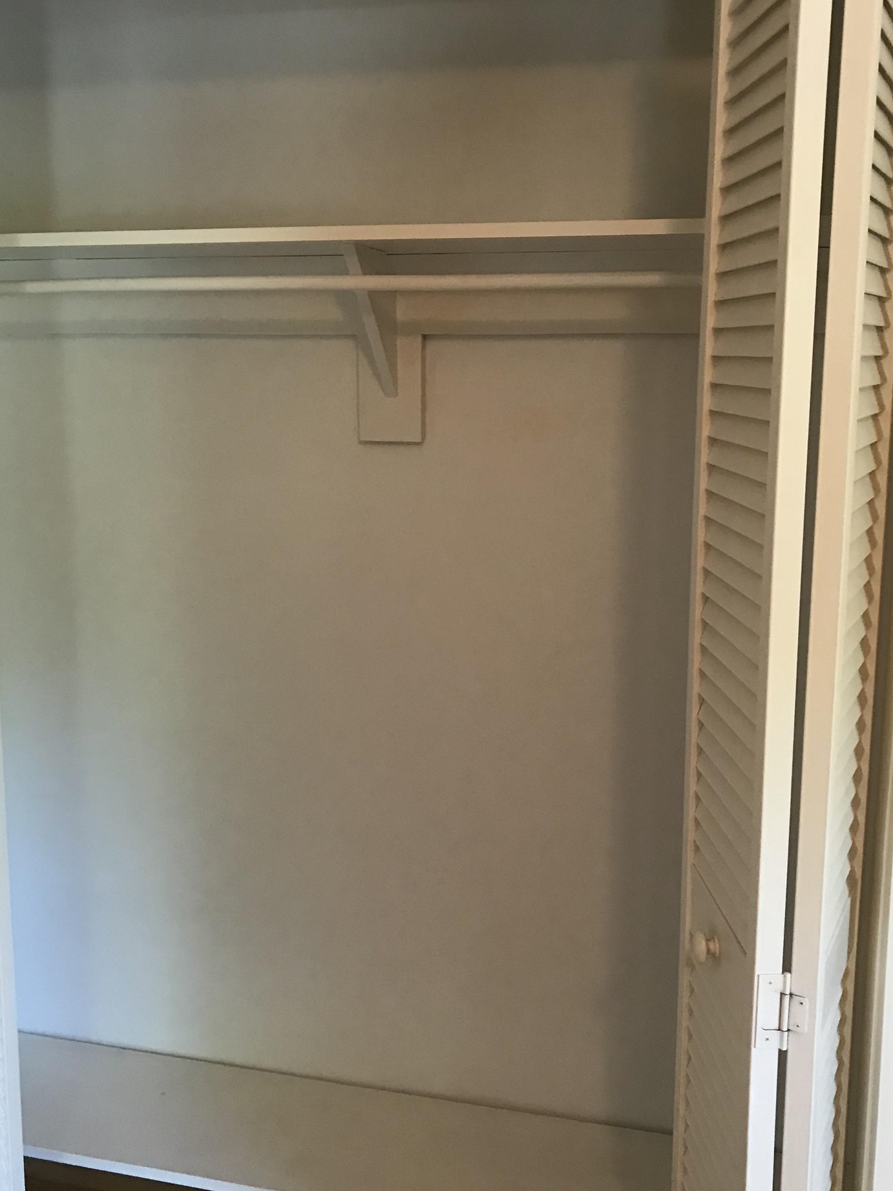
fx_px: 1204
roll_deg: -0.3
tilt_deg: -8.7
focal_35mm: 35
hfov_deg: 40.7
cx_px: 419
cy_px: 556
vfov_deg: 52.6
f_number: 1.8
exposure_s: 1/15
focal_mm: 3.99
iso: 64
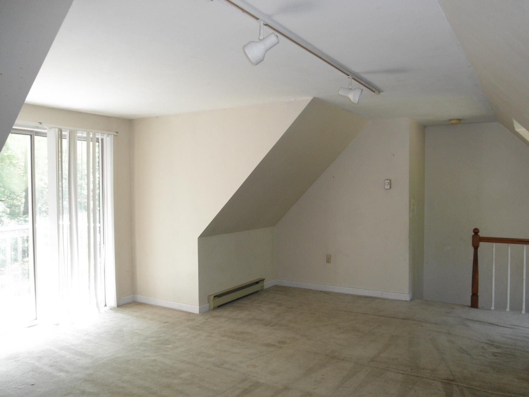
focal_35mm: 28
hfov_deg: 63.4
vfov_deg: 49.7
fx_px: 428
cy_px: 198
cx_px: 264
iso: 100
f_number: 3
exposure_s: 1/30
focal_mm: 5
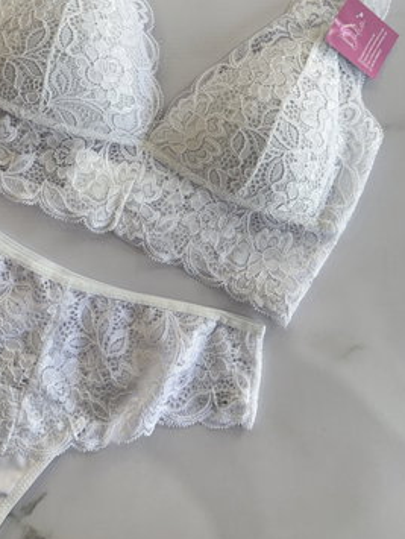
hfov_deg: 39.7
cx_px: 193
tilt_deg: -83.7
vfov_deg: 50.0
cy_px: 162
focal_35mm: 36
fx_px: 561
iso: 64
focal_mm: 6.76
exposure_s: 1/121
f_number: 1.78
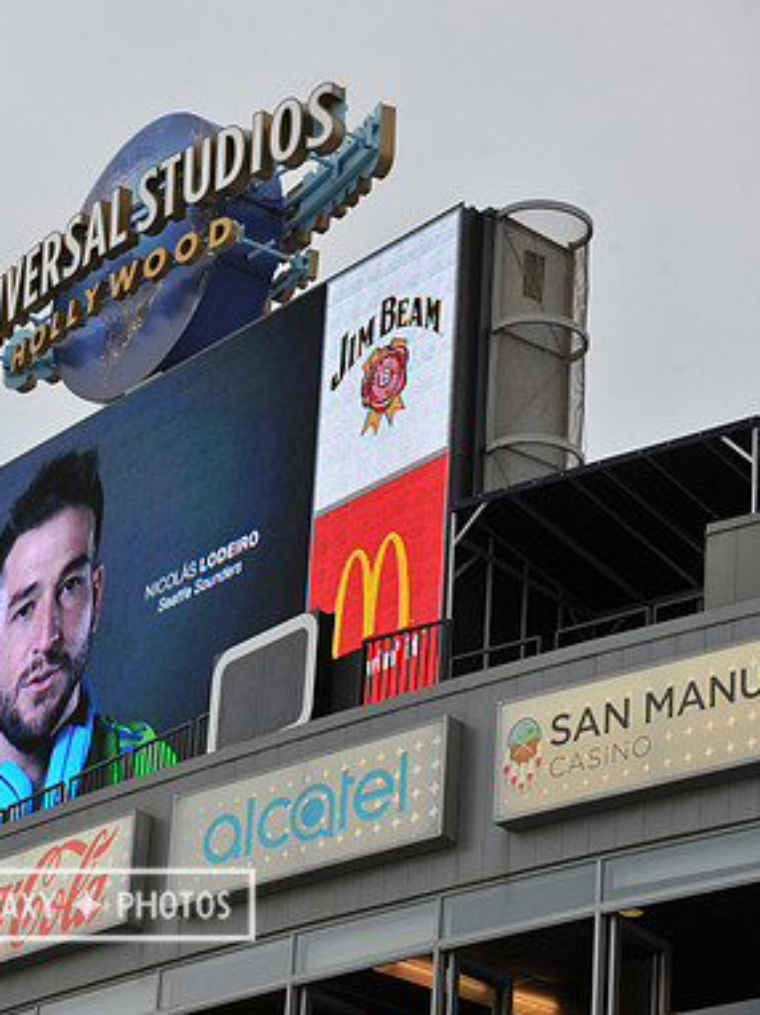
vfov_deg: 13.3
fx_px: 4367
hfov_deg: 9.9
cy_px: 505
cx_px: 66
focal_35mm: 149
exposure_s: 1/200
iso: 400
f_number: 7.1
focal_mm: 102
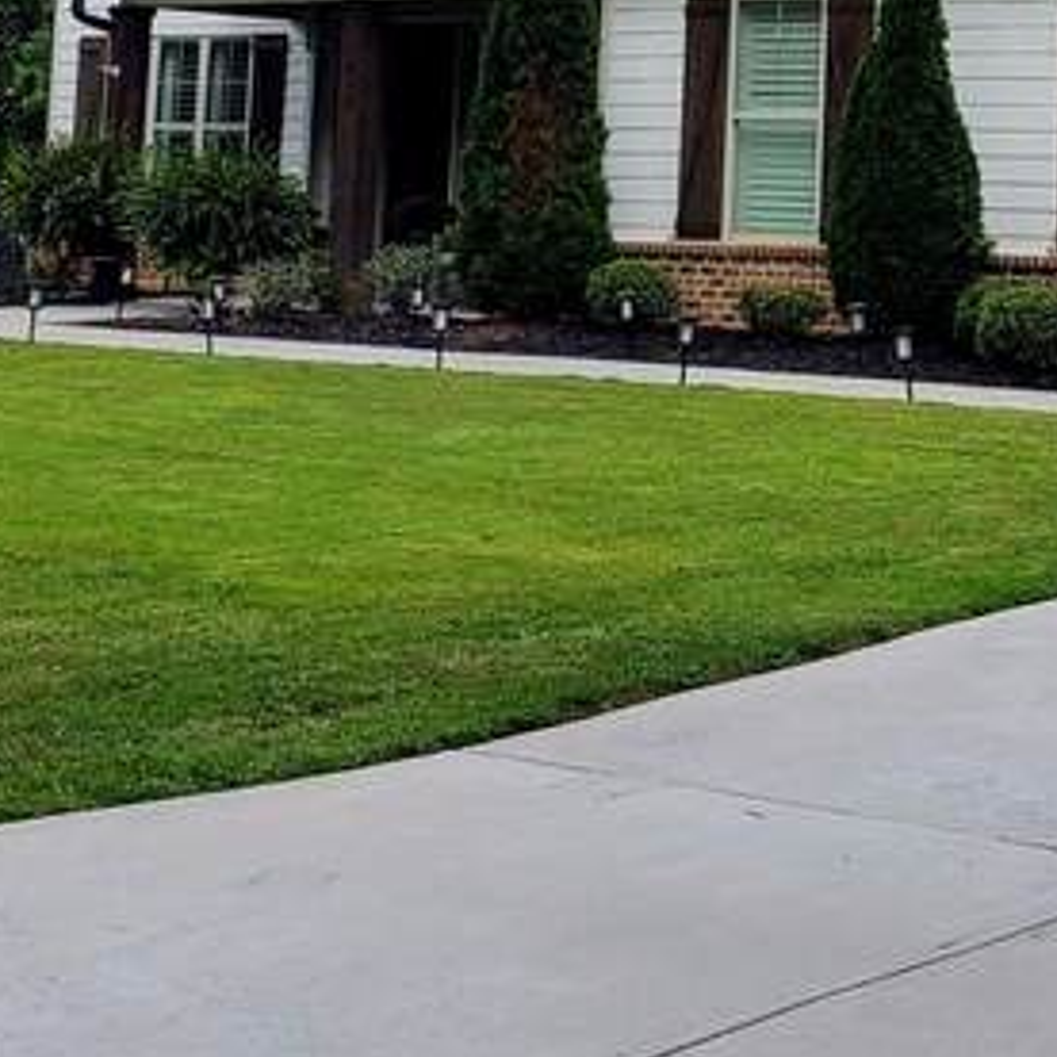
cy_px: -218
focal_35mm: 80
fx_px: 2764
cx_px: 1046
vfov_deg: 20.3
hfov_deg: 21.0
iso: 50
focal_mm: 4.3
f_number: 2.4
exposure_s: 1/947
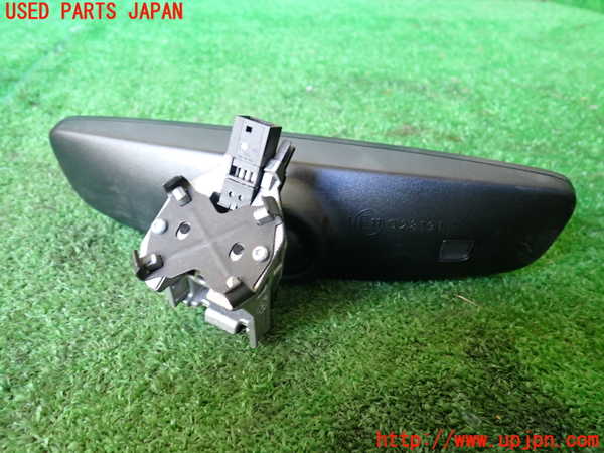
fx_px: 523
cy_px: 226
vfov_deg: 46.8
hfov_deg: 60.0
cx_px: 302
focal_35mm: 30
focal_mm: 5.4
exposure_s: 1/30
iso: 400
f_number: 2.3
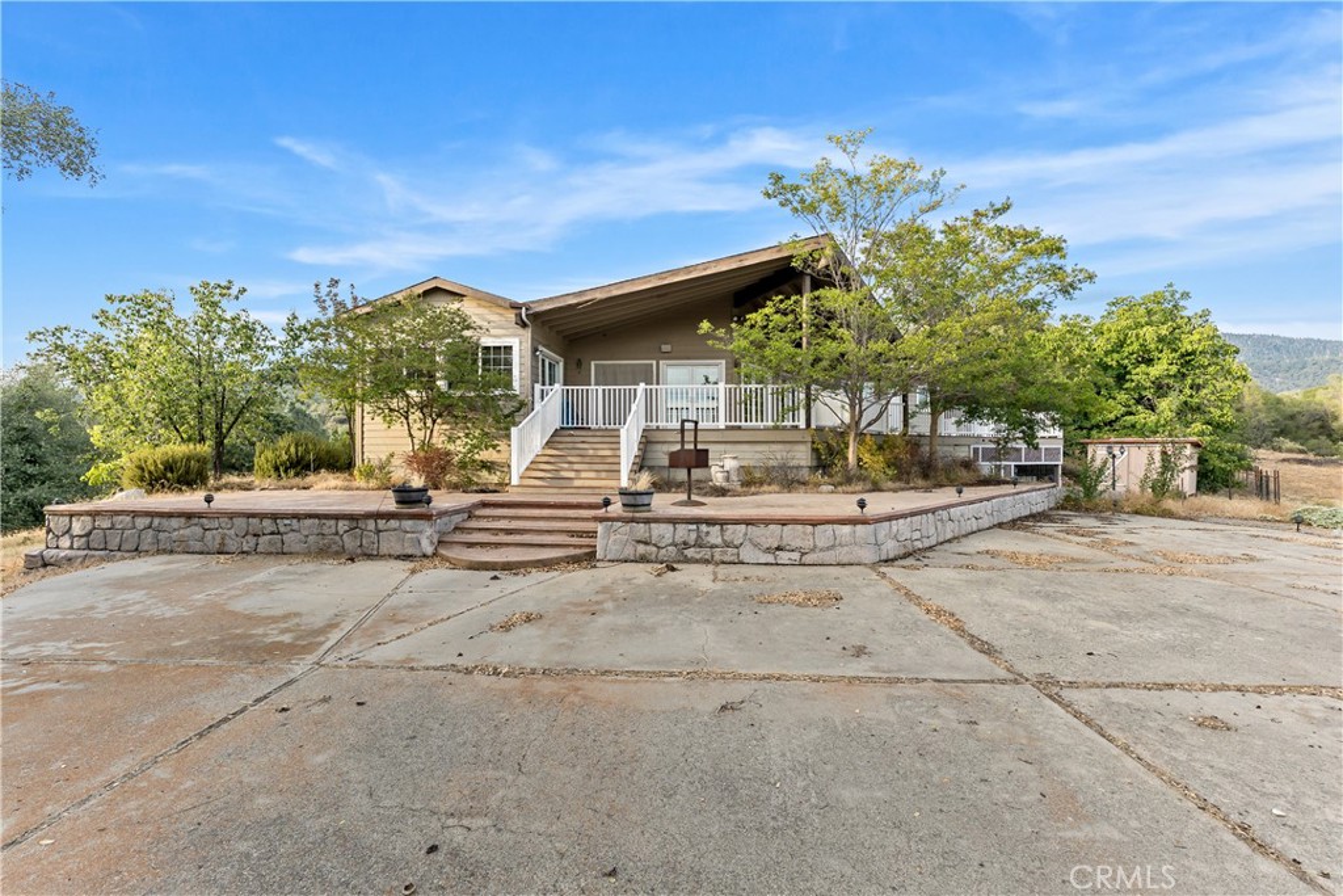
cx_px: 672
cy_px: 448
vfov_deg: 81.2
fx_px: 522
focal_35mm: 14
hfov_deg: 104.2
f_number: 5
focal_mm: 14
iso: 80
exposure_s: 1/100
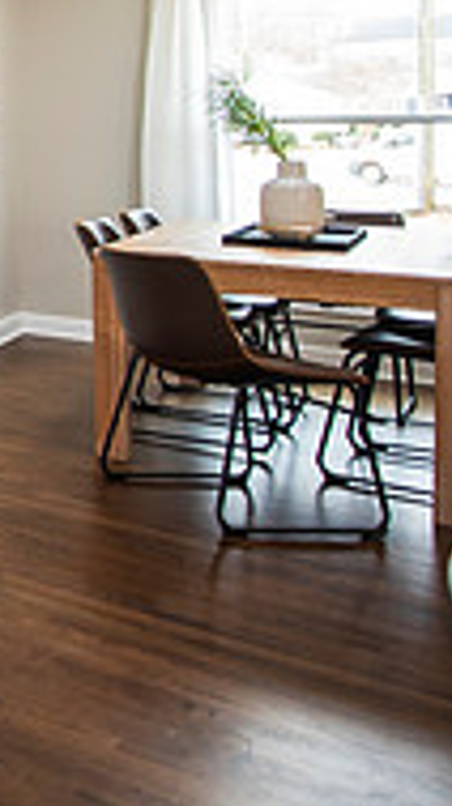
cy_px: 122
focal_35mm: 45
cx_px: -772
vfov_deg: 42.7
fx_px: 961
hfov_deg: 13.1
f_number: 2.8
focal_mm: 14
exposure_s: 1/80
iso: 500
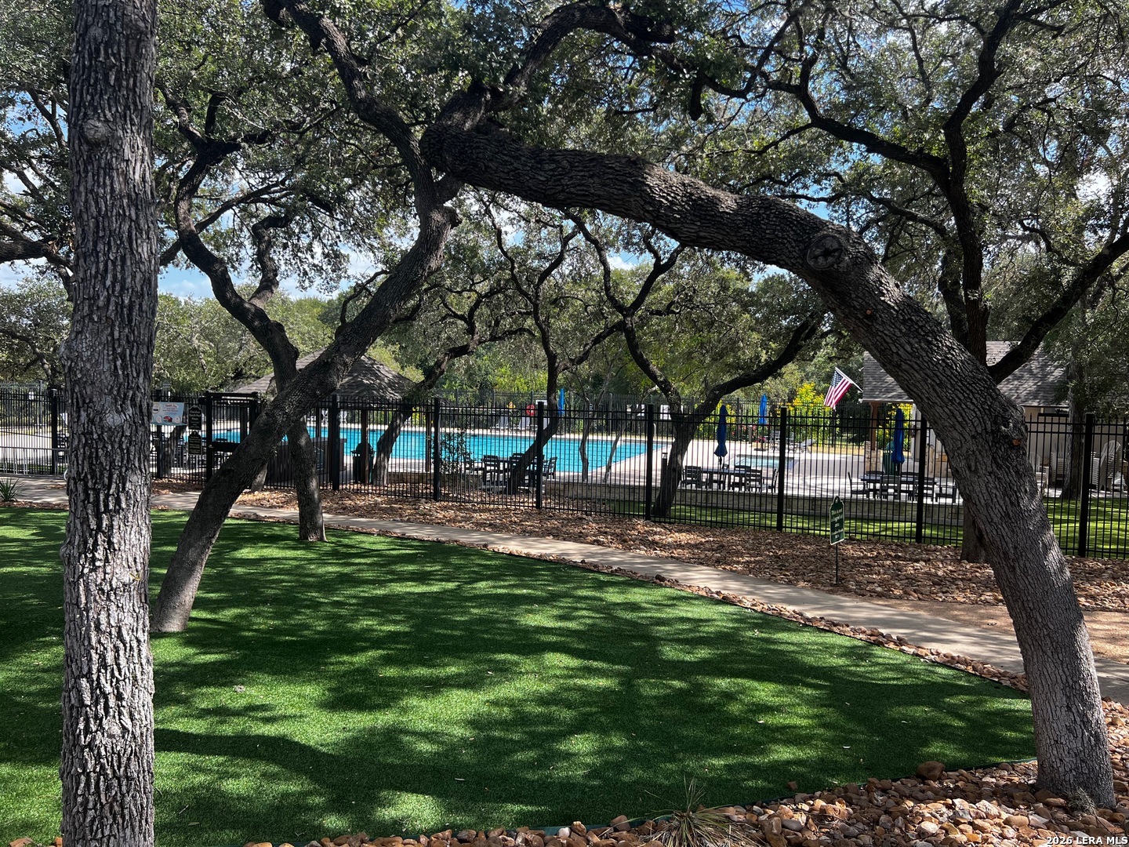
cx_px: 564
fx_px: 848
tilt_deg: -2.6
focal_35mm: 26
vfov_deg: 53.1
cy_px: 424
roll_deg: -1.4
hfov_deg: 67.3
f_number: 1.5
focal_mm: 5.7
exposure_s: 1/909
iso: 50
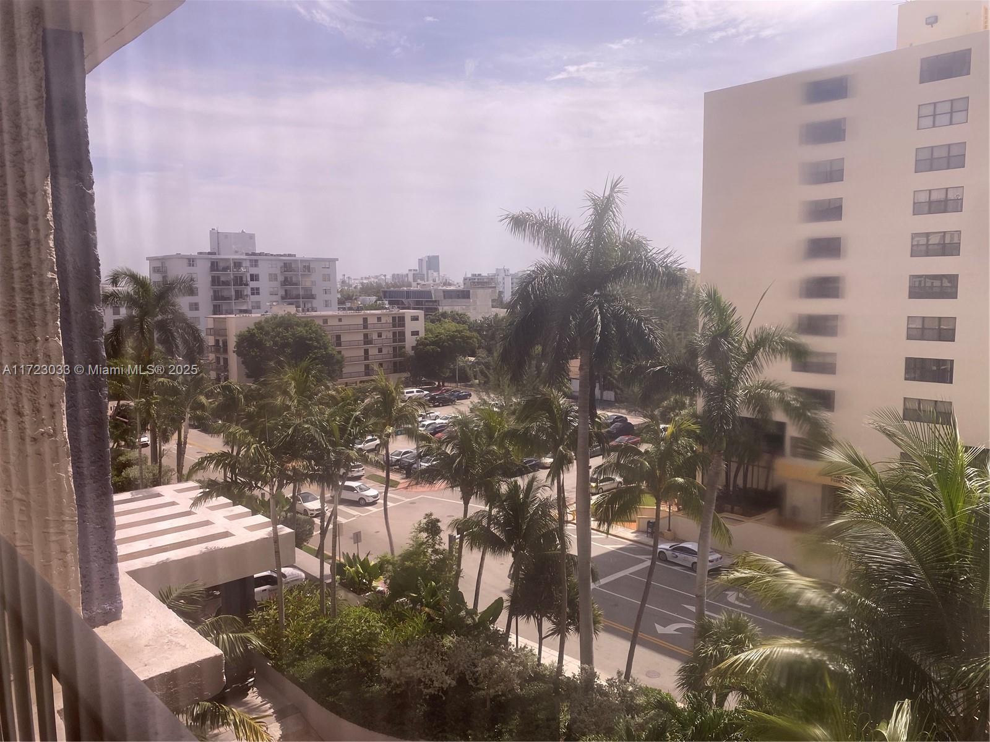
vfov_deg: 53.1
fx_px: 744
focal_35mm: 26
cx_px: 495
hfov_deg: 67.3
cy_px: 371
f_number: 1.8
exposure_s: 1/793
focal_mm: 4.25
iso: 32
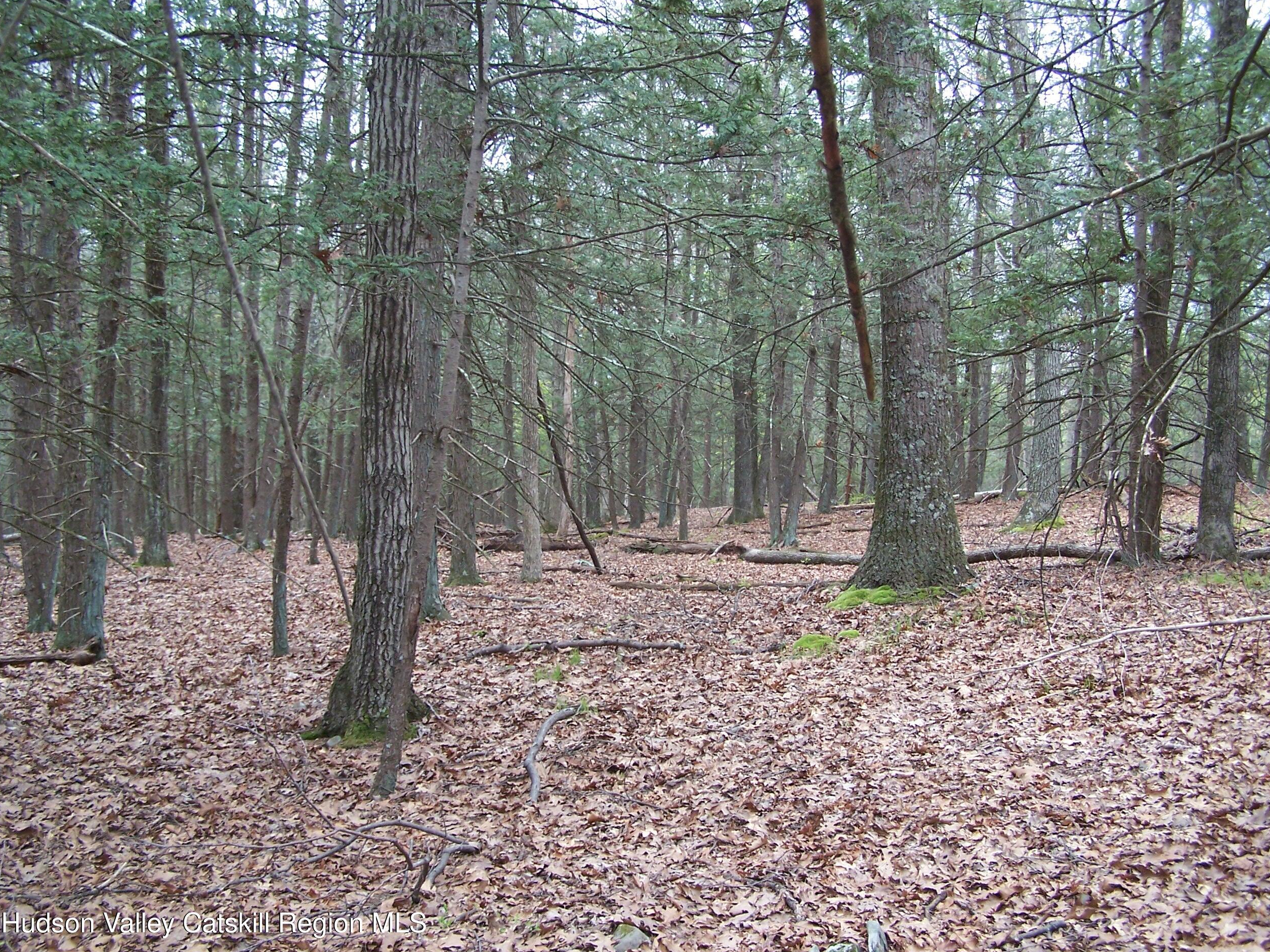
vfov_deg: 36.8
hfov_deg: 47.9
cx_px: 650
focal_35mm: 39
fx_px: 1431
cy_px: 479
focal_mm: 6.3
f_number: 2.8
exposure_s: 1/160
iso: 140
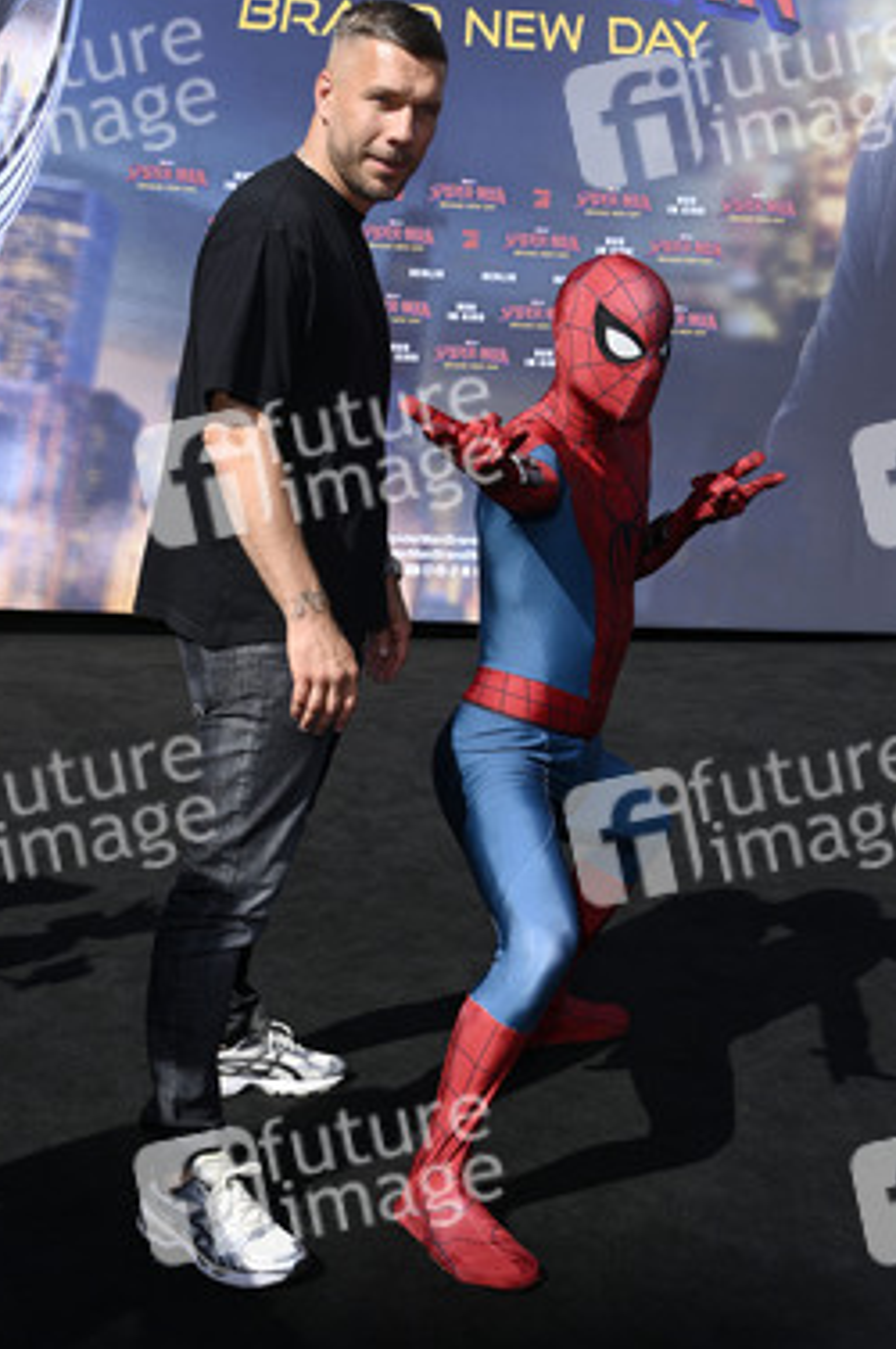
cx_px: 423
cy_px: 642
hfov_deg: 26.4
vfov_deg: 38.9
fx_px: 1907
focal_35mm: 51
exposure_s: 1/400
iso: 100
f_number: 6.3
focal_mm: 48
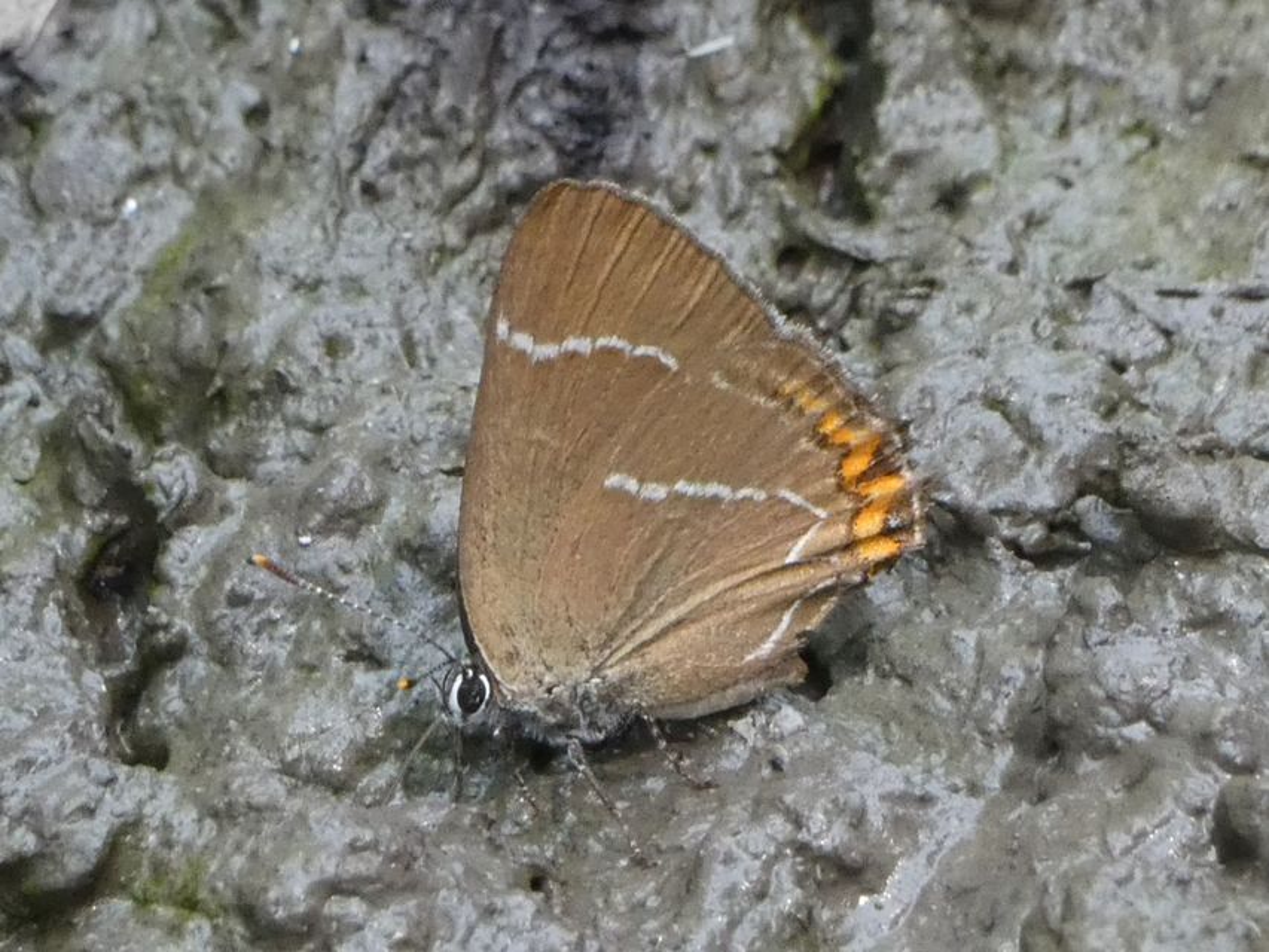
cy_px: 476
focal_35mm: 372
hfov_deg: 5.3
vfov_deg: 4.0
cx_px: 634
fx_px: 13639
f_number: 5.6
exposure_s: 1/80
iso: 400
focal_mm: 66.7
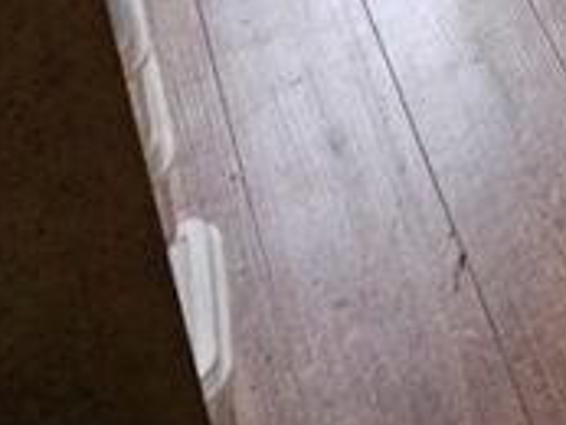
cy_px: -791
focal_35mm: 77
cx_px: 1112
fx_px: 1260
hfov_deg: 18.0
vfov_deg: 11.9
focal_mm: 2.2
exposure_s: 1/30
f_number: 2.2
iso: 500
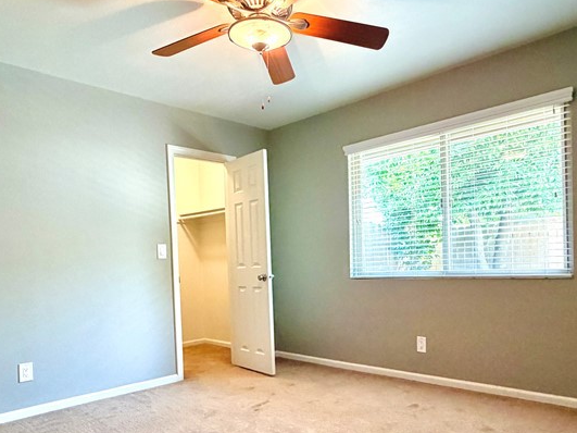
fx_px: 450
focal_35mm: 27
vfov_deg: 50.8
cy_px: 273
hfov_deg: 65.2
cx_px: 317
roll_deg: +1.9
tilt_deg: -1.5
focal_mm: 2.22
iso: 500
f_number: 2.2
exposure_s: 1/60
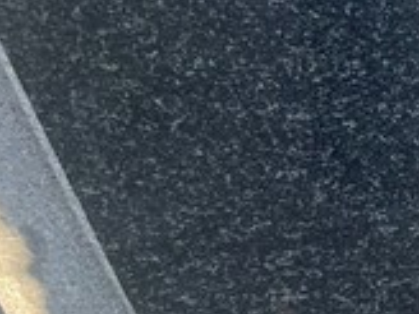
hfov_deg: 13.6
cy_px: 186
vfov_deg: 11.7
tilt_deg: -38.8
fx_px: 1537
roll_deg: +3.8
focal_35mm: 127
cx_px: 797
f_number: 1.6
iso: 32
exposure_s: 1/156
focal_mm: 4.2
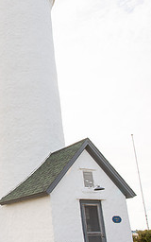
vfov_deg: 46.0
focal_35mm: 43
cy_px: 143
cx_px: 12
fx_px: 283
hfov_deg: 28.6
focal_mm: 24
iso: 400
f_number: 11
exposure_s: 1/250
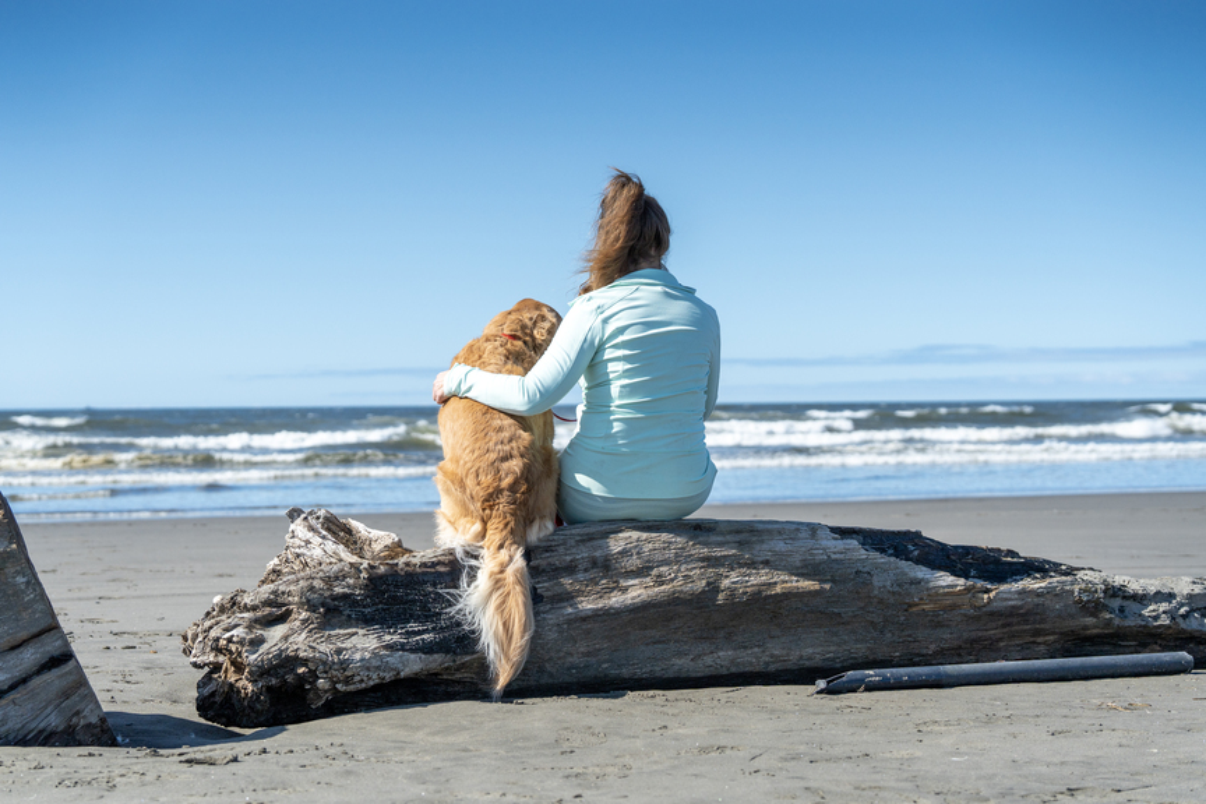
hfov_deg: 28.8
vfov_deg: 19.5
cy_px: 402
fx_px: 2345
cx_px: 603
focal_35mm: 70
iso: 250
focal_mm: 70
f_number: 4.5
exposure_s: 1/8000
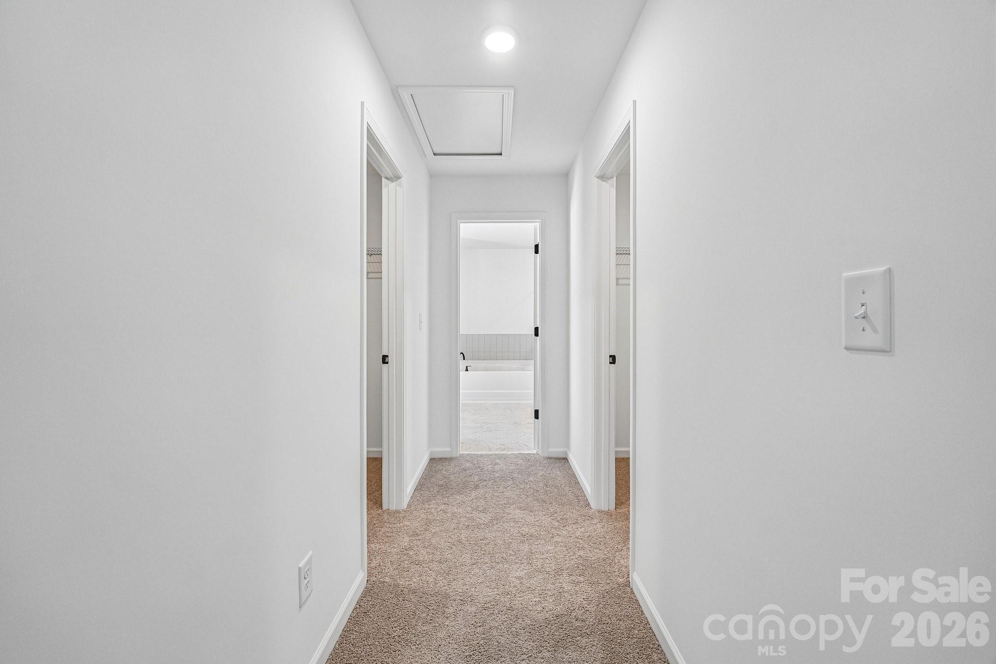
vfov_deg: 77.3
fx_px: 415
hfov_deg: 100.4
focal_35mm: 15
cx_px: 498
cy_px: 332
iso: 400
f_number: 8
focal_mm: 10
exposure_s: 1/10
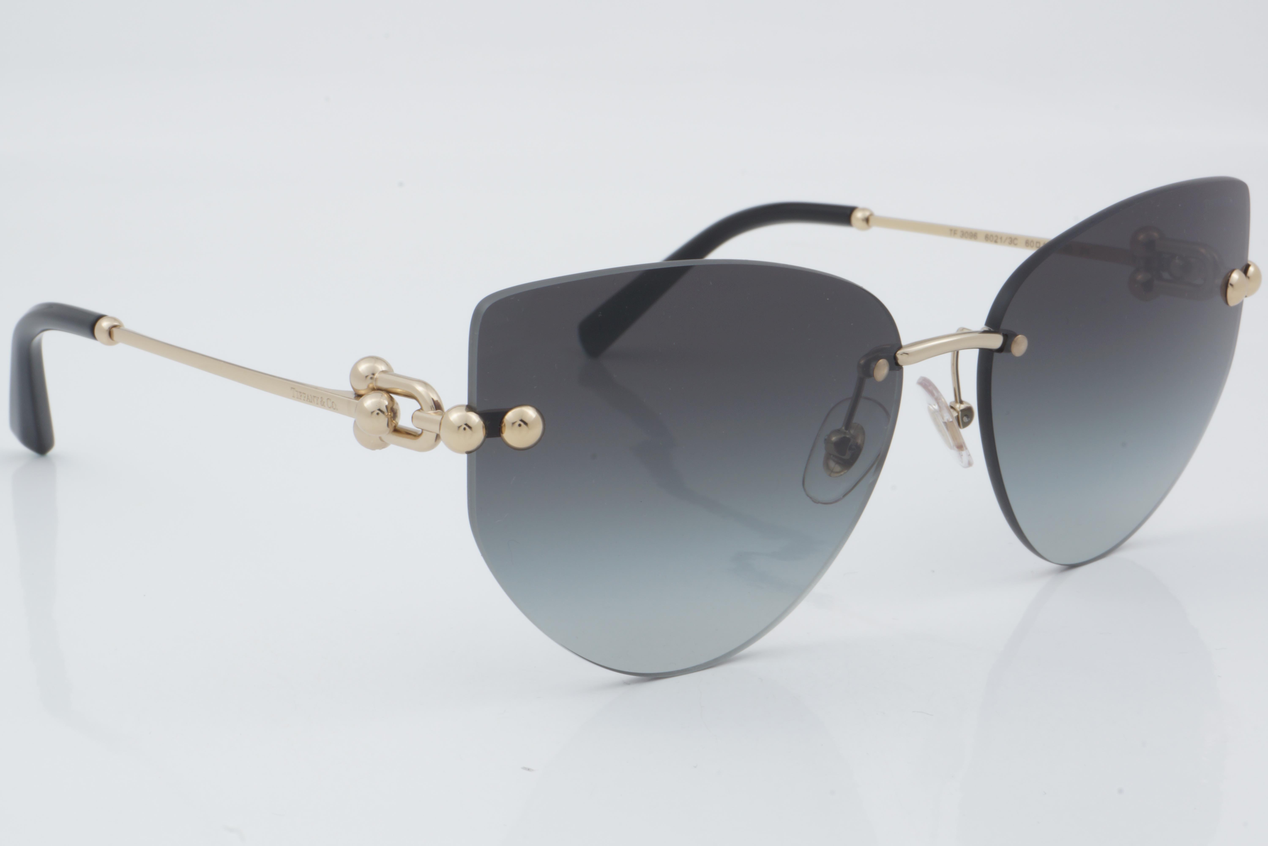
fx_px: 2641
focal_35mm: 75
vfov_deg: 18.2
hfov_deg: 27.0
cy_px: 423
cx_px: 634
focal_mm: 50
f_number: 32
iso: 100
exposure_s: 1/3
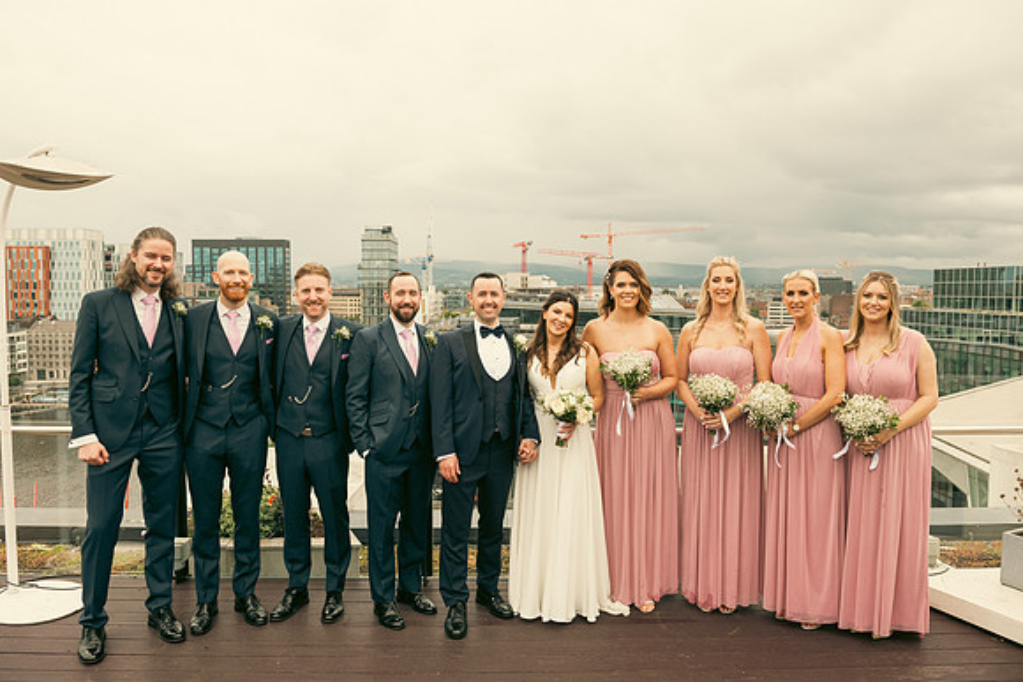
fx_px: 739
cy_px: 341
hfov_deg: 69.4
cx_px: 512
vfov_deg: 49.6
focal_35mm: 26
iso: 320
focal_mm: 26
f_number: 6.3
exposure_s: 1/250
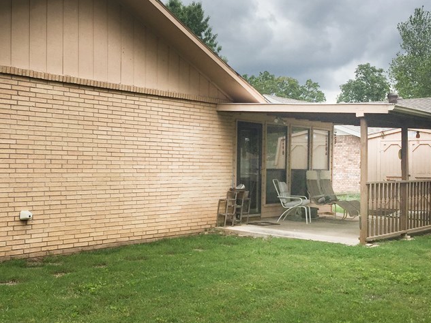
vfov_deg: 30.9
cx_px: 163
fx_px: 585
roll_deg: -0.7
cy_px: 170
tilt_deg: +0.7
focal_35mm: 47
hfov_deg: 40.2
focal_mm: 4.15
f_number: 2.2
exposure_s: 1/1163
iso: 32
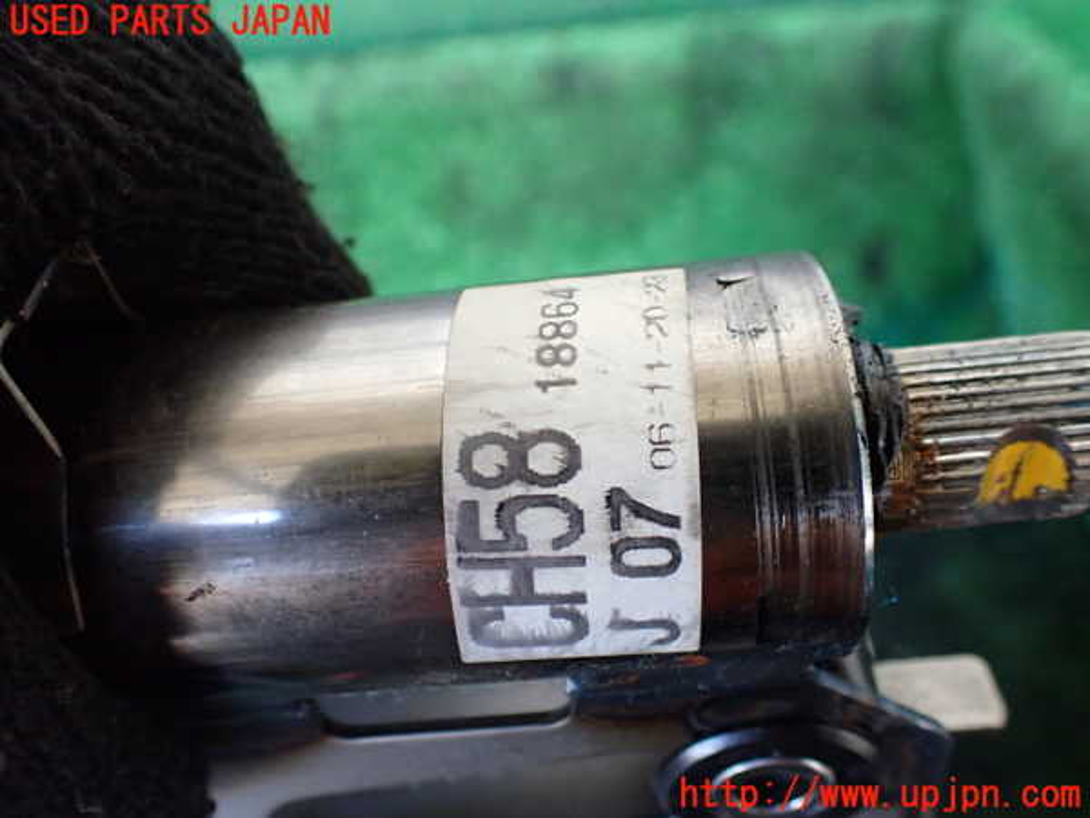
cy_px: 409
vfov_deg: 46.8
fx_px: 945
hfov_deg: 60.0
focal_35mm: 30
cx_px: 545
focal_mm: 5.4
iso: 640
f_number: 2.3
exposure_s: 1/125
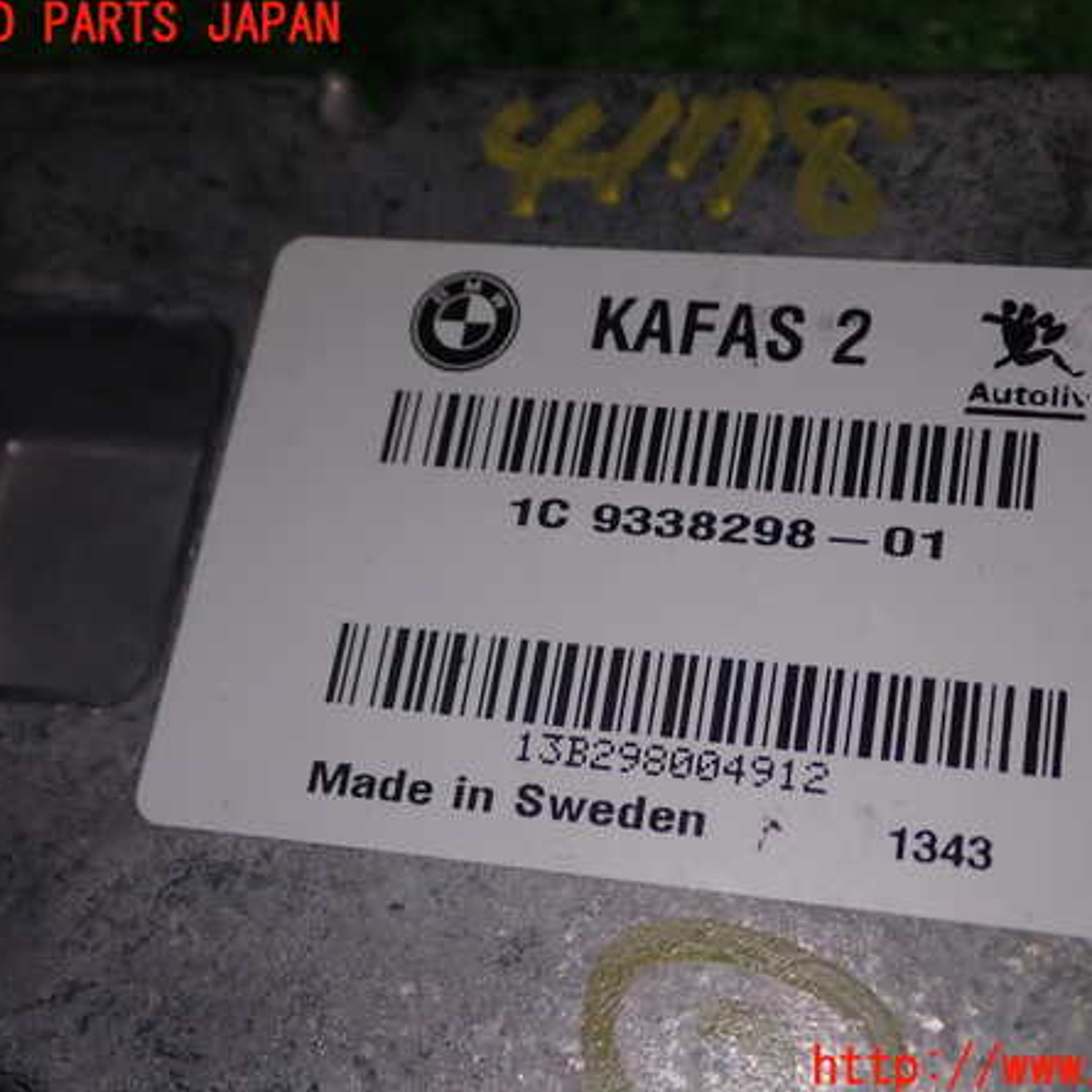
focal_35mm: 56
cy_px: 547
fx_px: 1999
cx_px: 631
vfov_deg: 30.6
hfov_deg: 30.5
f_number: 9
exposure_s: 1/50
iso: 200
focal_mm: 8.4
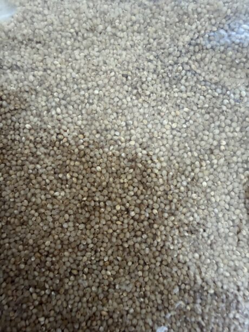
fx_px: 230
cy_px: 166
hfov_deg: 56.8
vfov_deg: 71.6
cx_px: 124
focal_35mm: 24
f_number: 2.2
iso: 250
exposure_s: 1/121
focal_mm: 2.22
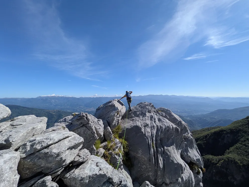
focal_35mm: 14
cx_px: 124
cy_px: 94
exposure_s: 1/2604
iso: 53
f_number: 2.2
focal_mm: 1.85
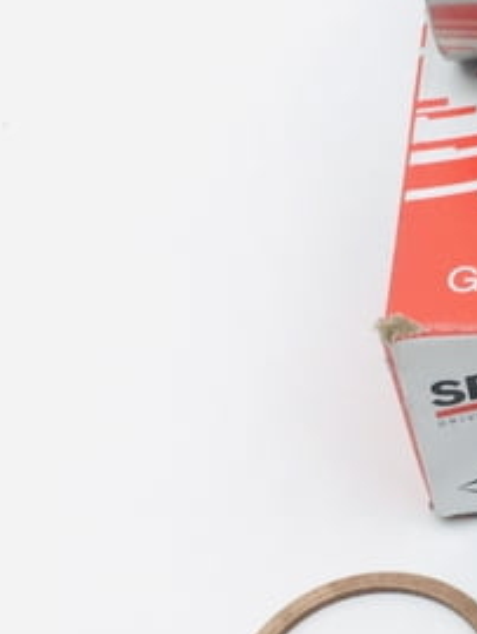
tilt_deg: -52.9
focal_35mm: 102
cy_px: 414
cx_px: 799
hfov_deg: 13.4
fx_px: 1871
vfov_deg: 19.2
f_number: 2.2
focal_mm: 4.15
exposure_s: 1/120
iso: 40
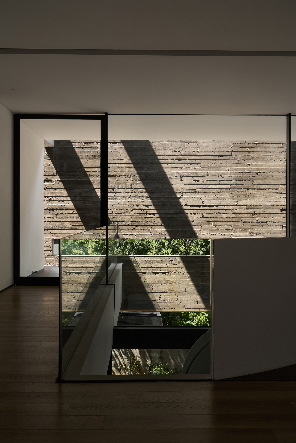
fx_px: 469
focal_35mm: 38
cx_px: 148
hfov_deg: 35.1
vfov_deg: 50.7
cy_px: 222
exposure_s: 1/15
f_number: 8
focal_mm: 38
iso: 100
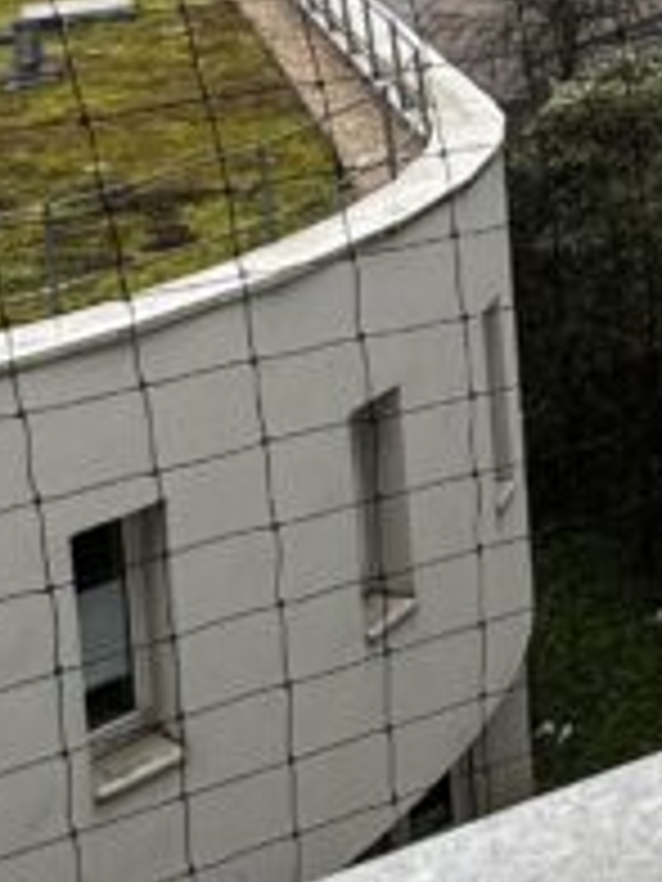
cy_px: -266
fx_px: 1861
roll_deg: +2.8
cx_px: 1270
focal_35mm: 73
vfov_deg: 23.5
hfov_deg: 16.2
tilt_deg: -2.4
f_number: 2.2
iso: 40
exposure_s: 1/122
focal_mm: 2.22
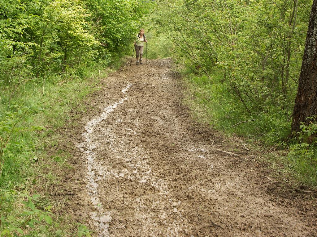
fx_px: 568
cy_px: 118
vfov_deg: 23.7
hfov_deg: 31.2
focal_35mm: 62
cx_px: 158
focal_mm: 15.82
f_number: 6.3
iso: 64
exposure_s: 1/60
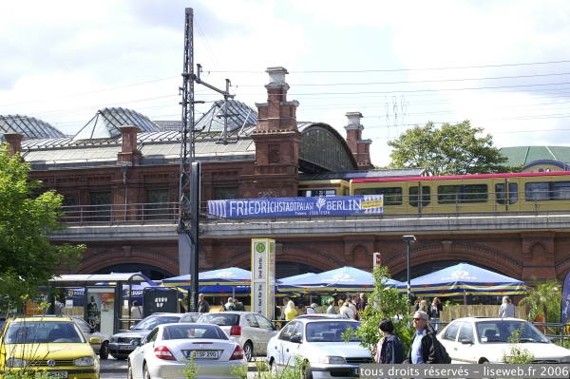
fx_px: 1068
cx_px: 285
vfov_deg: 20.1
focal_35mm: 68
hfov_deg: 29.9
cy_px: 190
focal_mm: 45
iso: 100
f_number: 8
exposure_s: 1/125
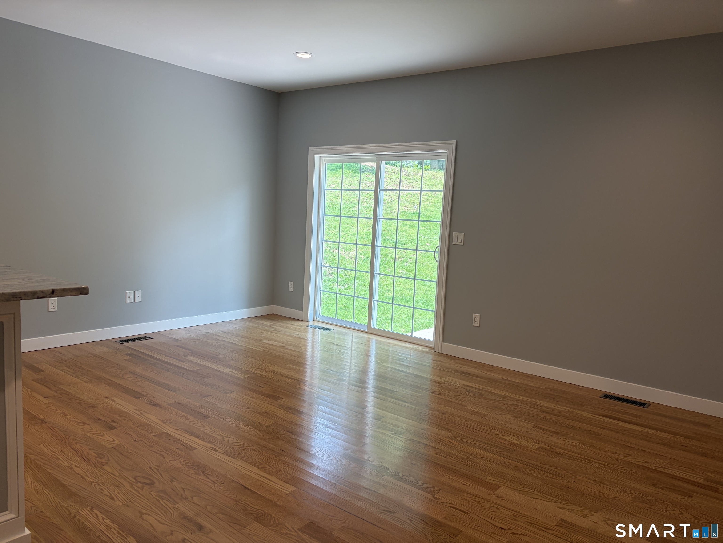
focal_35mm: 26
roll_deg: -2.3
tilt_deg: -7.0
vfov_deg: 53.1
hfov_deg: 67.3
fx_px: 543
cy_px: 272
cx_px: 362
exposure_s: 1/149
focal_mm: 5.96
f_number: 1.6
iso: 50
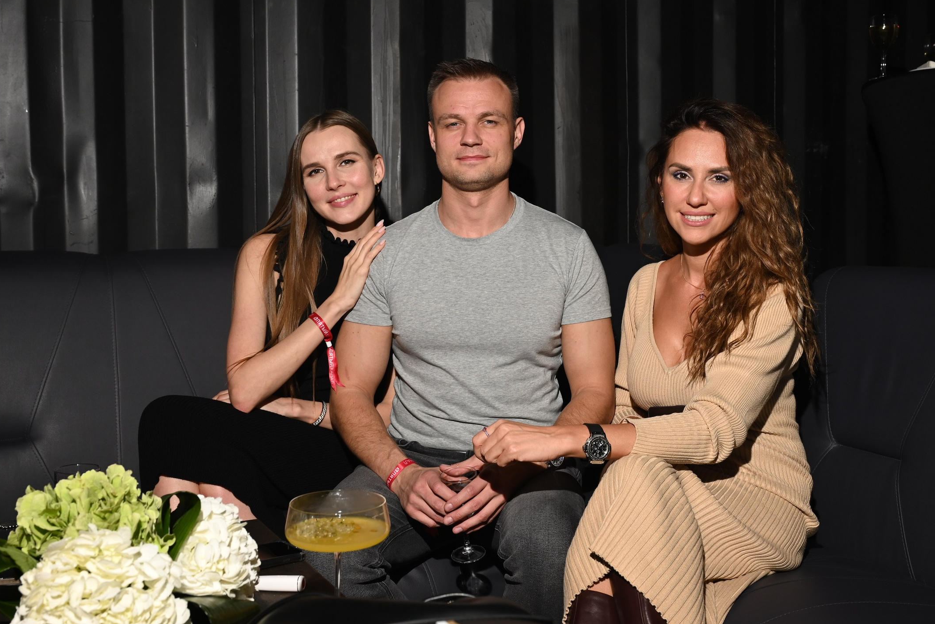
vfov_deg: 32.1
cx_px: 516
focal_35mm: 42
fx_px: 1081
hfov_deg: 46.7
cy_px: 264
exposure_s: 1/160
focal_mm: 34.5
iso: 320
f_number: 6.3
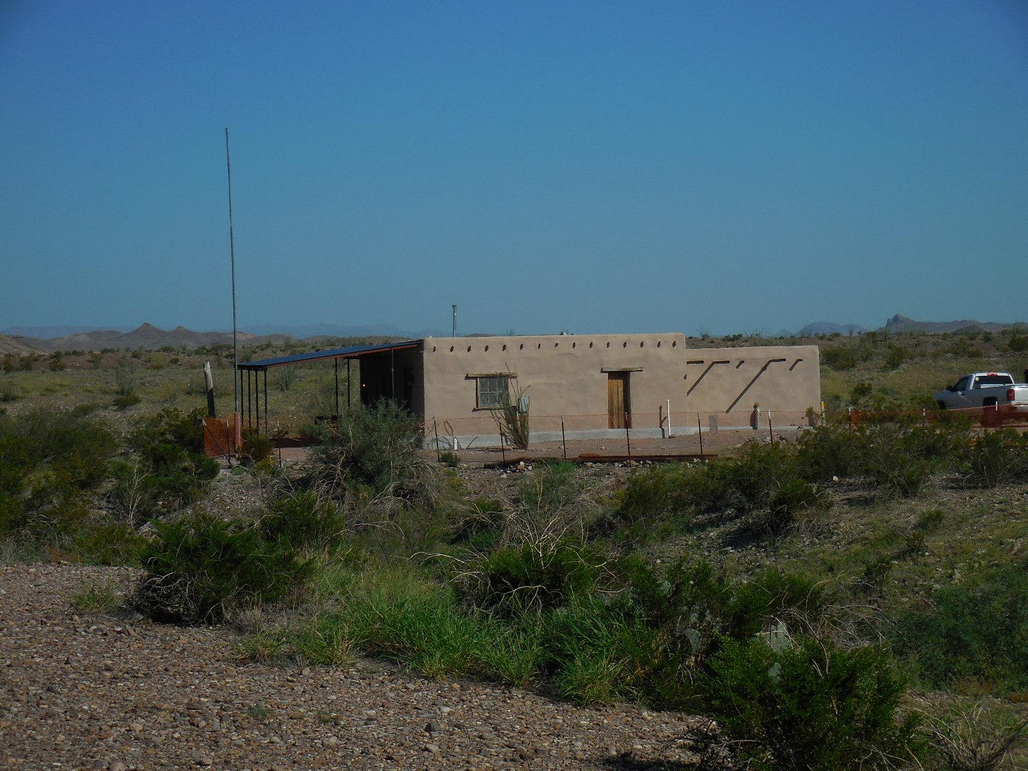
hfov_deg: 24.1
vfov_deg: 18.2
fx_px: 2405
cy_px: 386
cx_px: 514
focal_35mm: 81
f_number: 4.9
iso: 125
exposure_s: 1/2000
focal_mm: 14.5
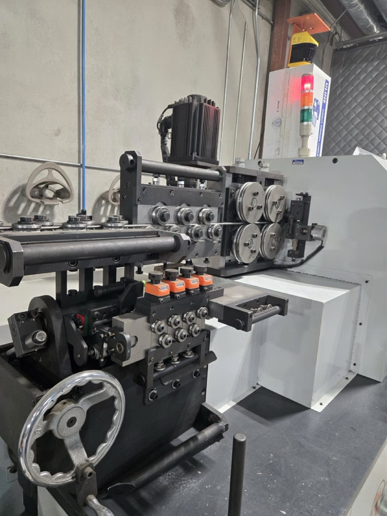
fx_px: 343
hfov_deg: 58.9
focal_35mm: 23
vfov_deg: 73.9
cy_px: 258
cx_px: 194
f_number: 1.8
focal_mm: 5.4
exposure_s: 1/120
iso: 400
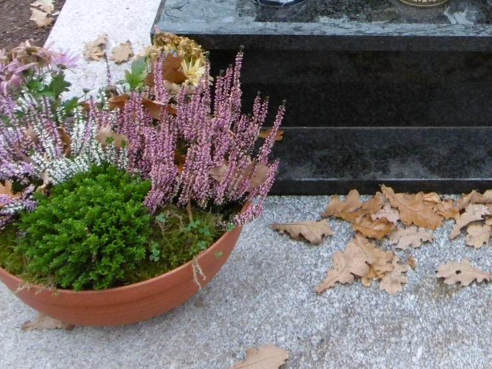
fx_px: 952
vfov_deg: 20.7
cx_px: 436
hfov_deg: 28.0
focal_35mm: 67
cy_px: -58
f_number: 3.1
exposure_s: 1/60
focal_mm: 4.3
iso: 160
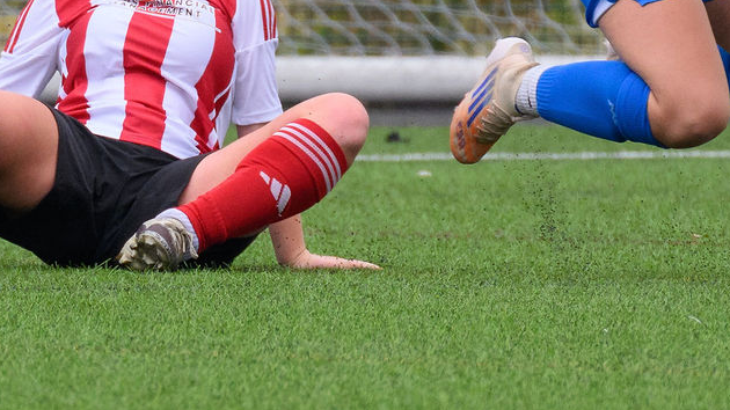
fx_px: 38878
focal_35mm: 2009
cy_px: 137
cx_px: 190
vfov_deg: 0.6
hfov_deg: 1.1
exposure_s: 1/1250
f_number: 5.6
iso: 1000
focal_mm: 360
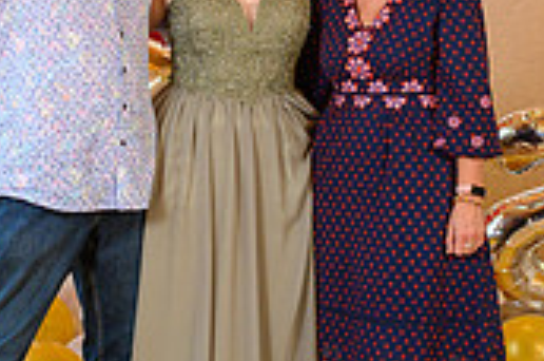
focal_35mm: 118
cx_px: 212
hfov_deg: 17.4
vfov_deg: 11.5
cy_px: 60
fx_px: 1780
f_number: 3.5
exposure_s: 1/100
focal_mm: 35
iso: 1250
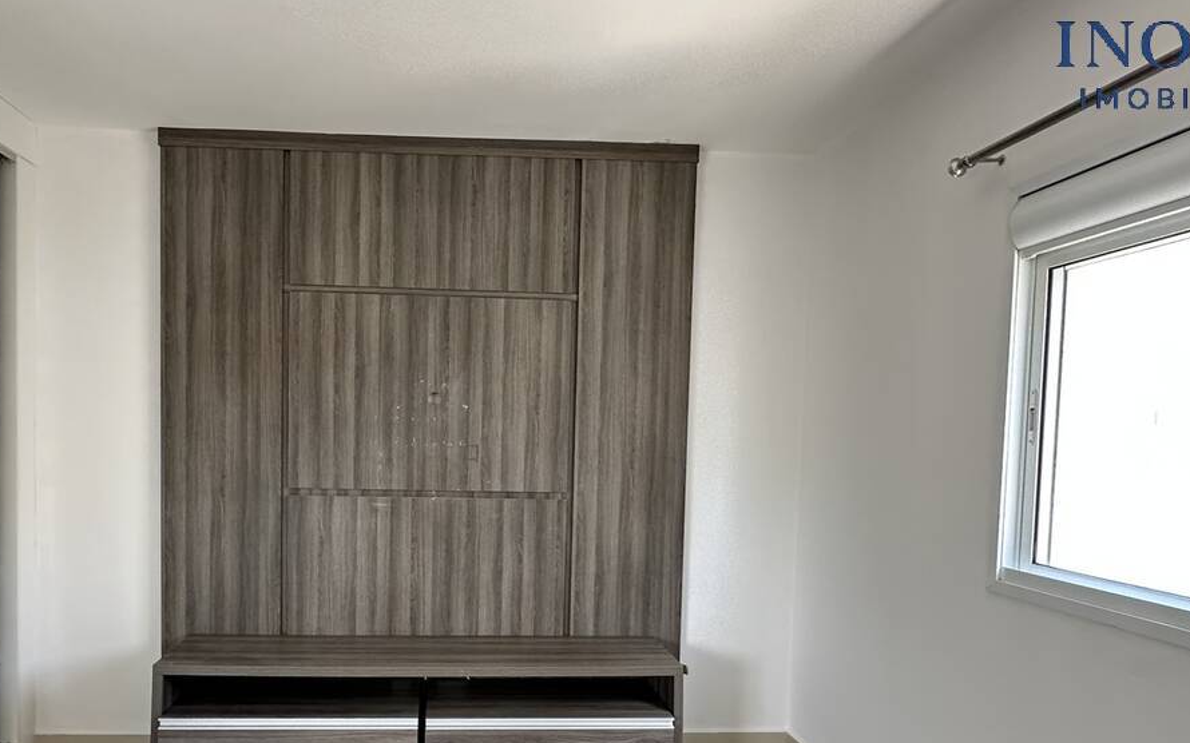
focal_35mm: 24
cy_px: 474
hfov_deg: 74.2
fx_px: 778
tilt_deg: -3.7
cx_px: 493
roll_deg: -1.8
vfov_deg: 50.4
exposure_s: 1/99
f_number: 2.2
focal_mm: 2.22
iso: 200
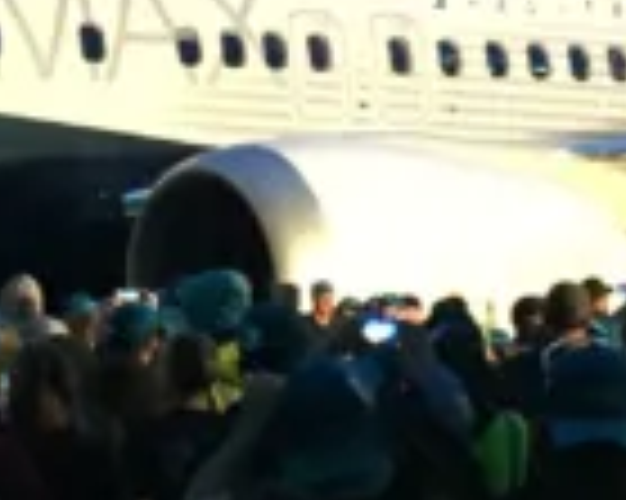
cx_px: -162
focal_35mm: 156
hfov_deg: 12.1
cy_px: 0
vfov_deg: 9.8
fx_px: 2888
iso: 250
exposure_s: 1/20
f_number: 2.2
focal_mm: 4.15
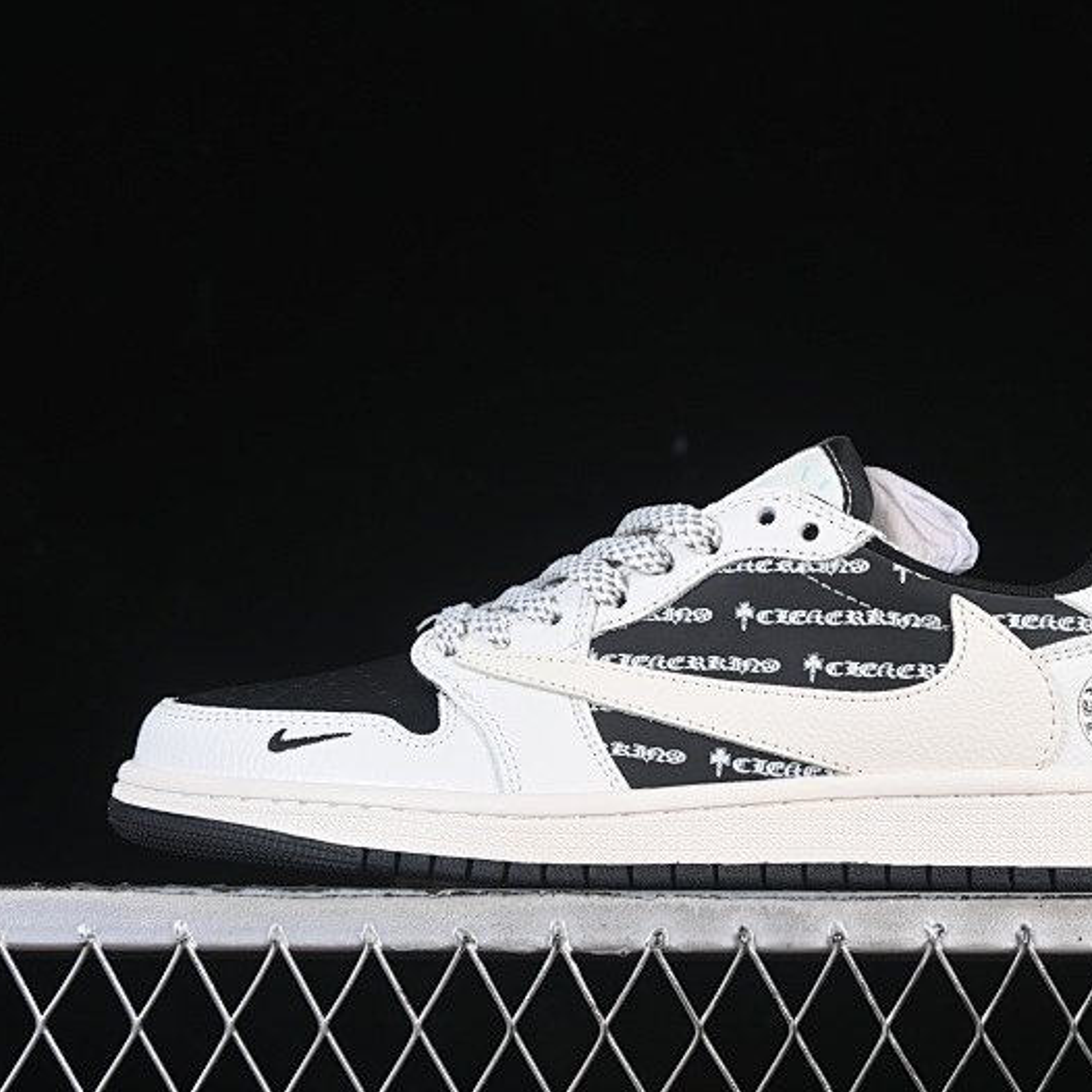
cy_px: 551
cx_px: 654
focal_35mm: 97
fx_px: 3462
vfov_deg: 17.9
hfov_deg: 17.9
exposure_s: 1/80
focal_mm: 50
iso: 160
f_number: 7.1
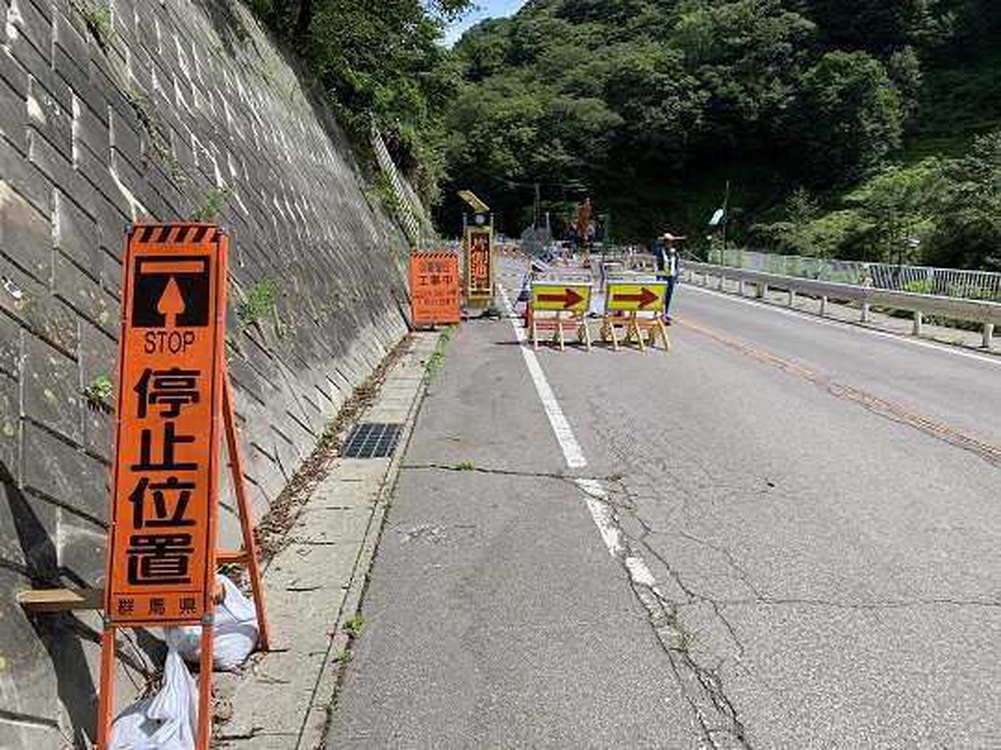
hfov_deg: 67.3
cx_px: 500
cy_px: 375
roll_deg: -1.0
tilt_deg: -15.1
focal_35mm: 26
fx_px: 752
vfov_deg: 53.1
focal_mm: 4.25
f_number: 1.8
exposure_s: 1/1585
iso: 25
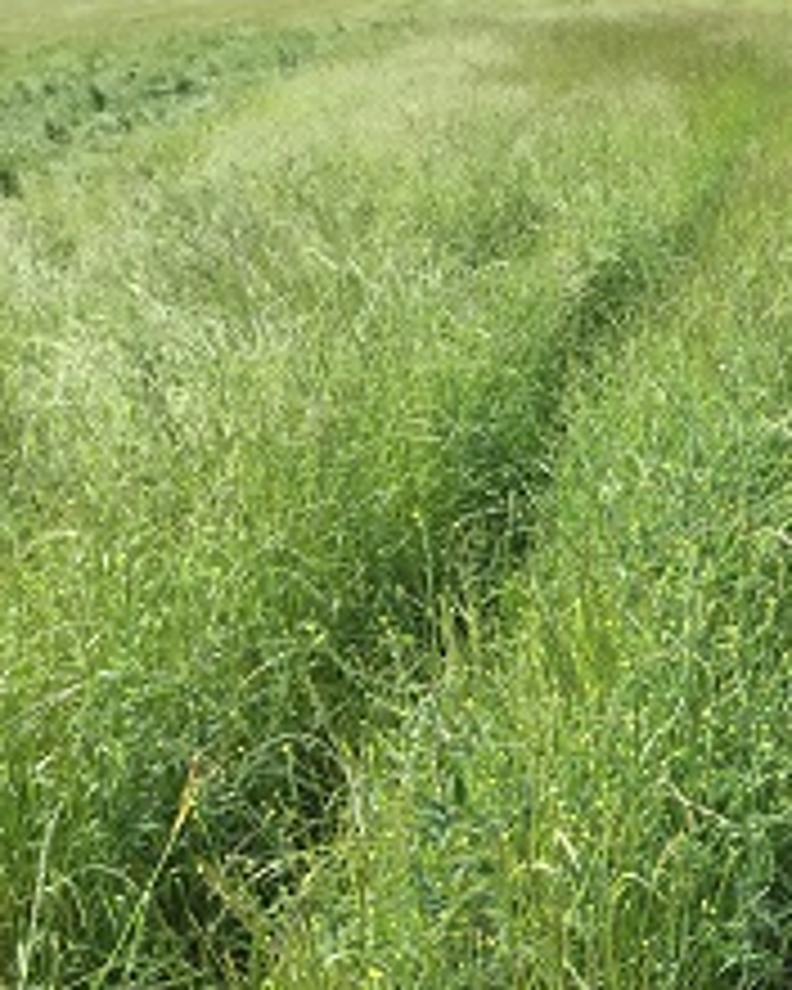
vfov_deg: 34.1
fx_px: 1612
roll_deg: -1.5
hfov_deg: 25.4
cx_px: 891
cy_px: 544
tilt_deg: -18.6
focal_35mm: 55
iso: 25
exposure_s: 1/500
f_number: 2.4
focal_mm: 3.3
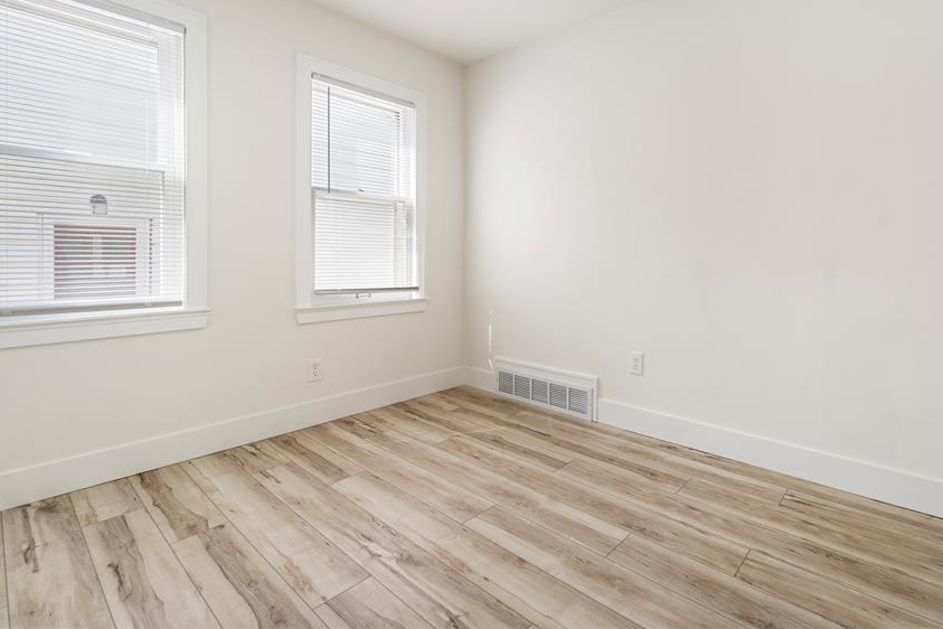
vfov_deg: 69.7
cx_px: 545
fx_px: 445
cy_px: 248
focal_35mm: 17
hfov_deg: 92.5
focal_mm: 14
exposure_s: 1/60
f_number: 8
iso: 100
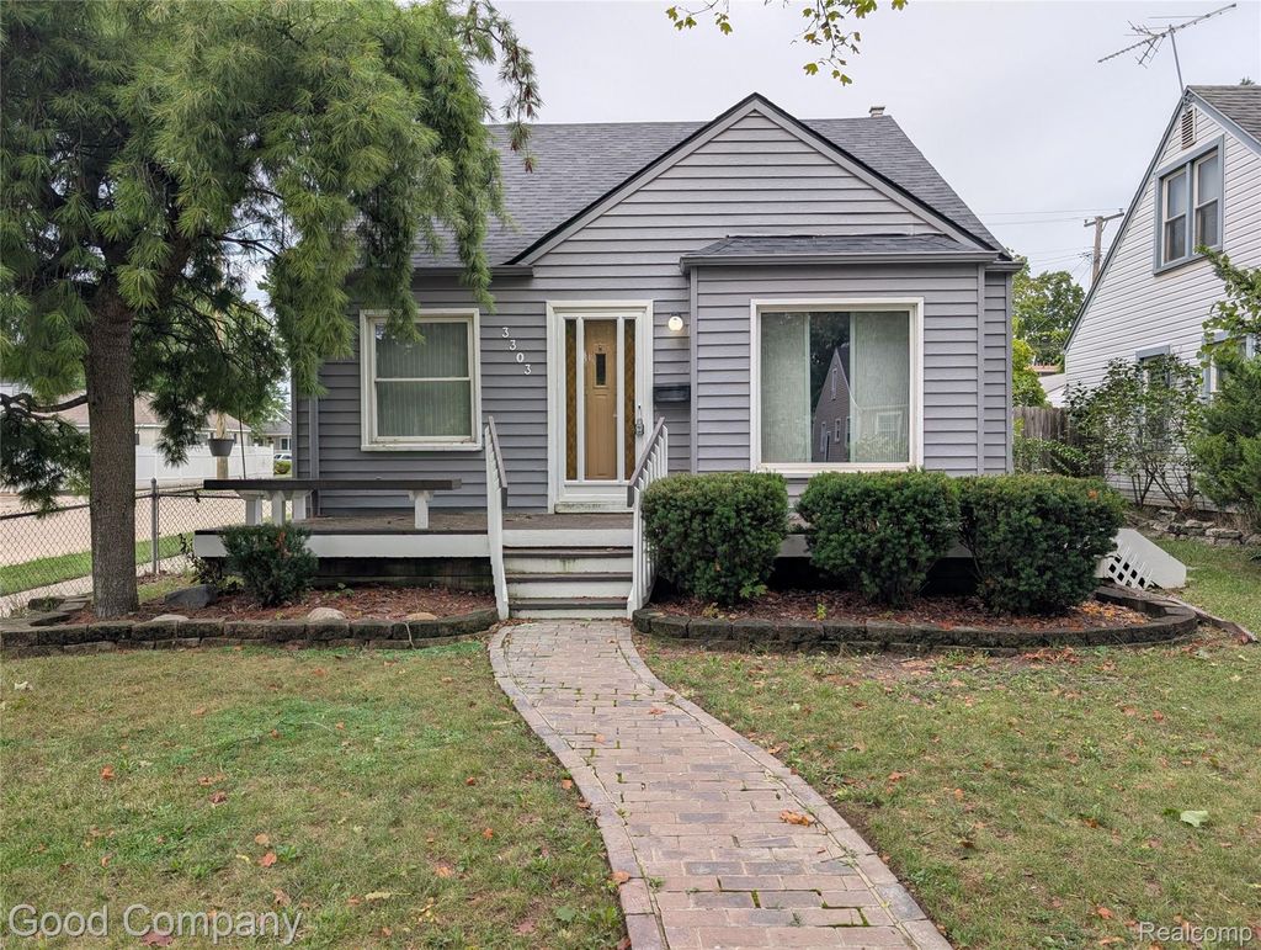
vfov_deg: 56.9
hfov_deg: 71.5
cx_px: 630
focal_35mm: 24
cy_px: 475
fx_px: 876
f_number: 1.68
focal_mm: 6.9
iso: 21
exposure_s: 1/315
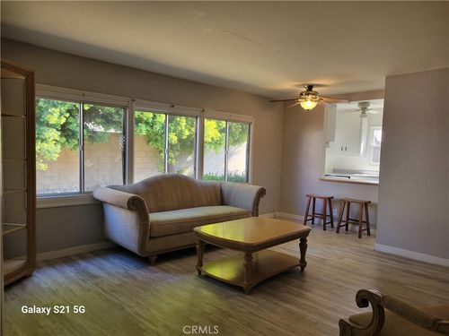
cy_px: 168
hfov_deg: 67.3
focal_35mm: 26
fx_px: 337
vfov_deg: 53.1
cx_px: 224
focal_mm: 5.4
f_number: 1.8
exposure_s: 1/120
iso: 100
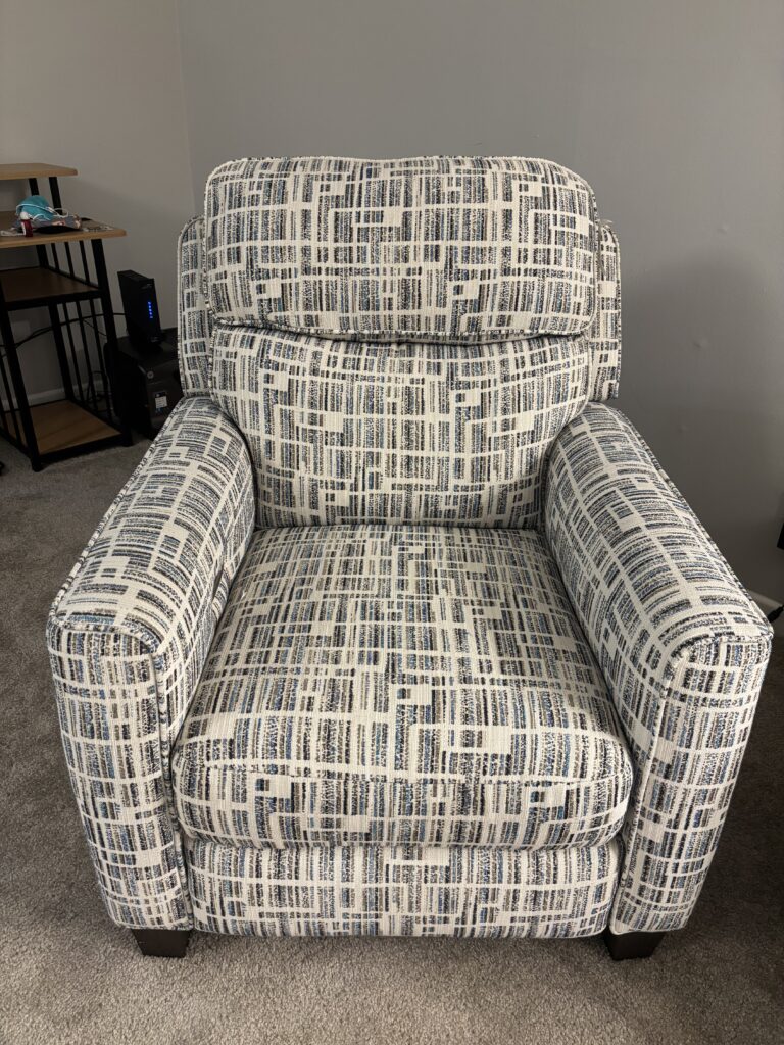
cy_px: 522
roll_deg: -2.6
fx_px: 785
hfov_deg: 53.1
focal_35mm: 26
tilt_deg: -29.2
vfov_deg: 67.3
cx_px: 392
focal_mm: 5.96
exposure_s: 1/60
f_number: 1.6
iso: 250
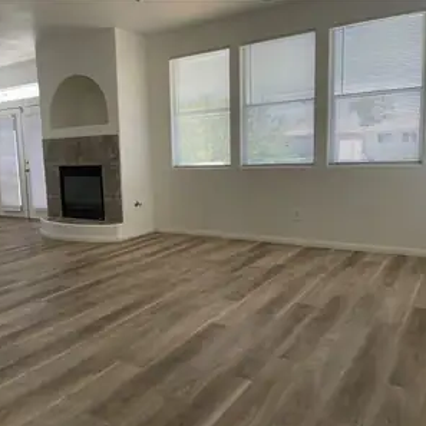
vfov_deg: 52.5
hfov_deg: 51.8
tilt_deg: -7.3
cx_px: 151
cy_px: 214
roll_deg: +2.9
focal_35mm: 31
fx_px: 432
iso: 50
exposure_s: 1/121
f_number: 1.6
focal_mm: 4.2
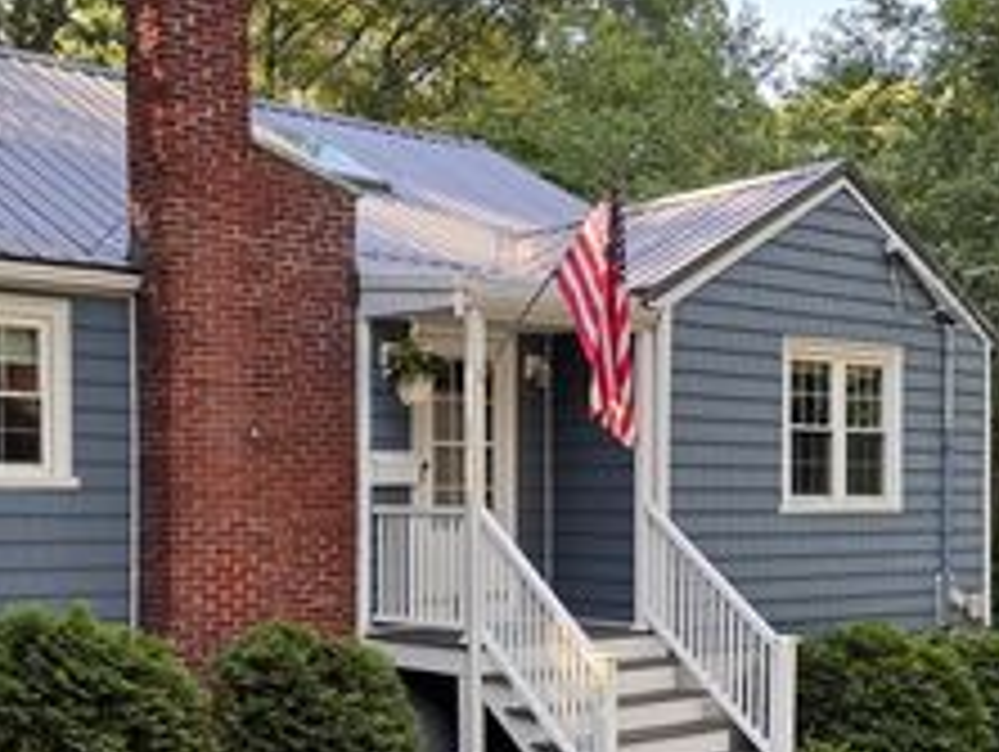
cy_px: 529
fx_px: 1560
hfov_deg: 35.5
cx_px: 459
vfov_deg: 26.8
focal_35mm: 54
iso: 64
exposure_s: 1/121
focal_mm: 6.76
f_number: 1.78
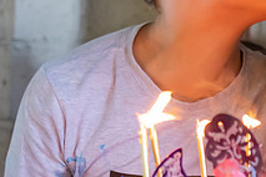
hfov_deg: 12.8
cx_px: 356
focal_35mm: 155
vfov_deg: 8.7
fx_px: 1145
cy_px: 235
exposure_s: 1/250
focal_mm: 35
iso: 2500
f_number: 2.8
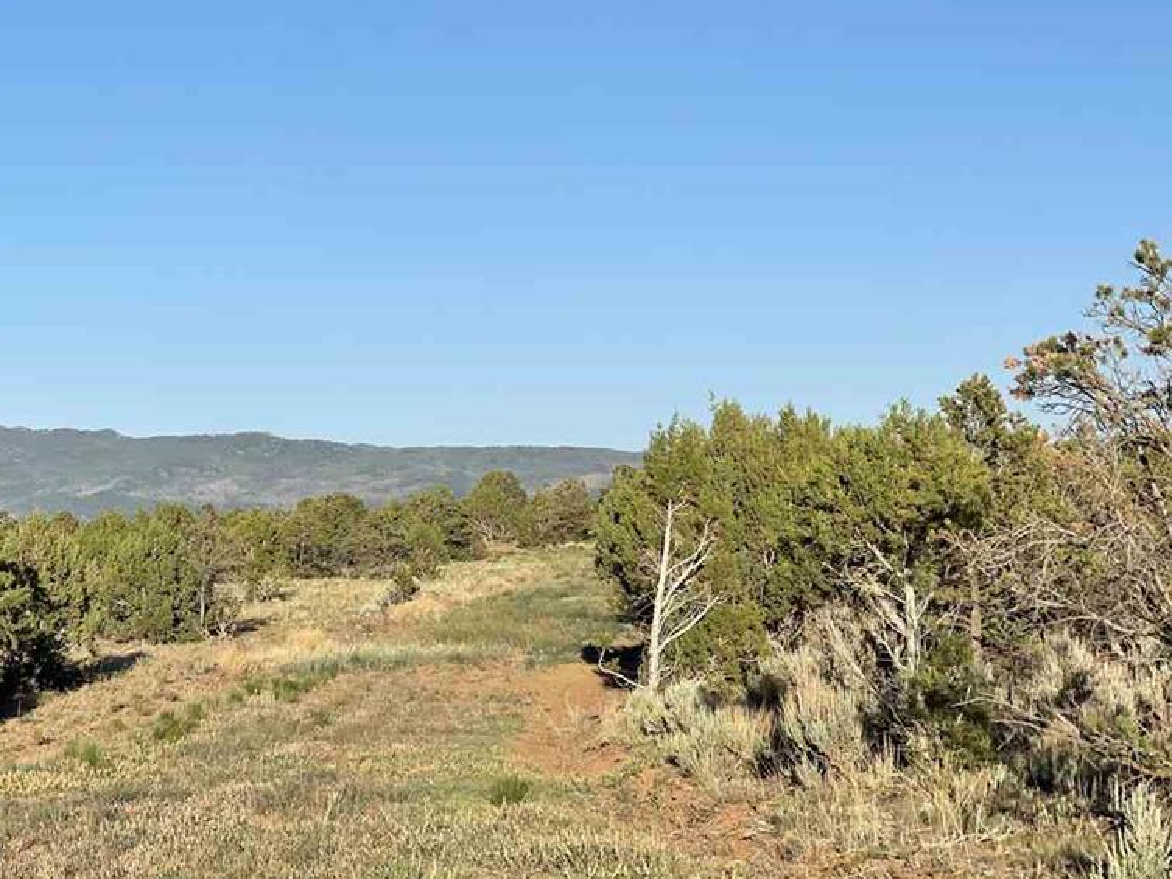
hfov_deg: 22.4
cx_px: 434
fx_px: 2946
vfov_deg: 17.0
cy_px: 465
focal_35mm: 87
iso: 20
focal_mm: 7.5
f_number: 2.2
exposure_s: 1/1309
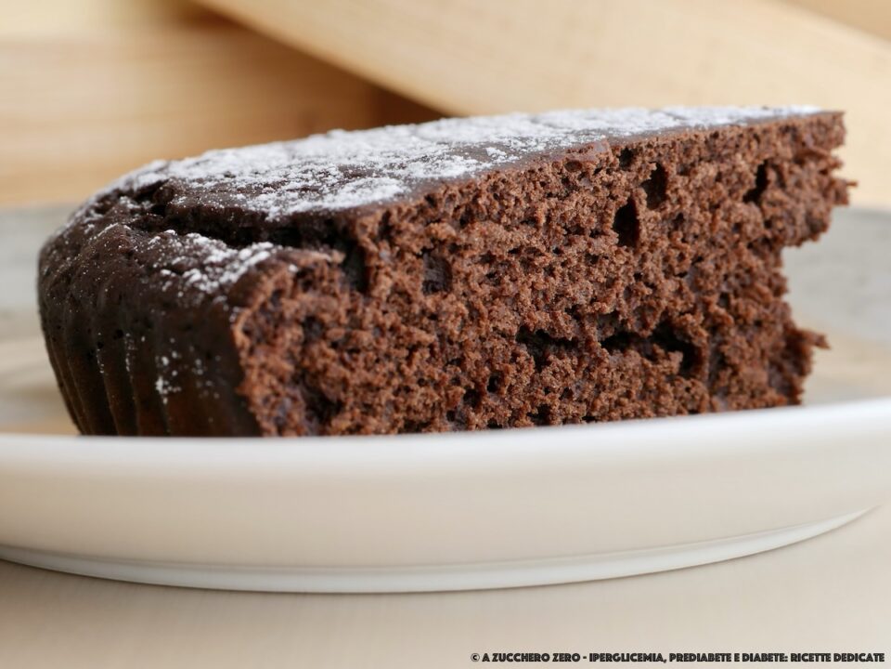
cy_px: 334
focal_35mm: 86
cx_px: 446
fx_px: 2214
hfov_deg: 22.8
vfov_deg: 17.2
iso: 200
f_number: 5.6
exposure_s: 1/15
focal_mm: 43
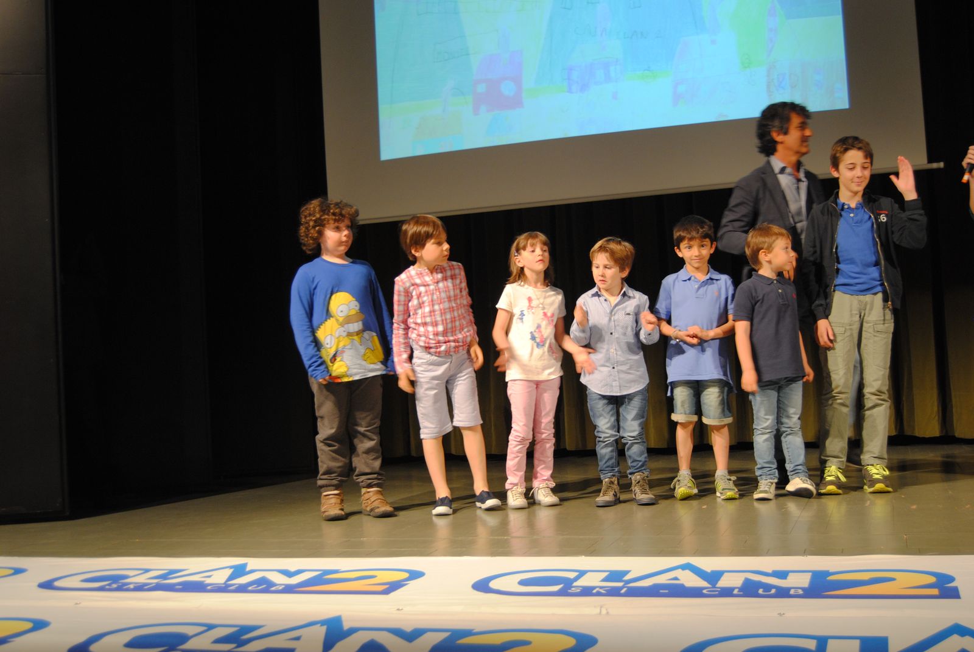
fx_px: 1138
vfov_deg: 32.0
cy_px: 326
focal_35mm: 42
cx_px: 487
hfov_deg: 46.3
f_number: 4
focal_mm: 28
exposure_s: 1/30
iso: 280
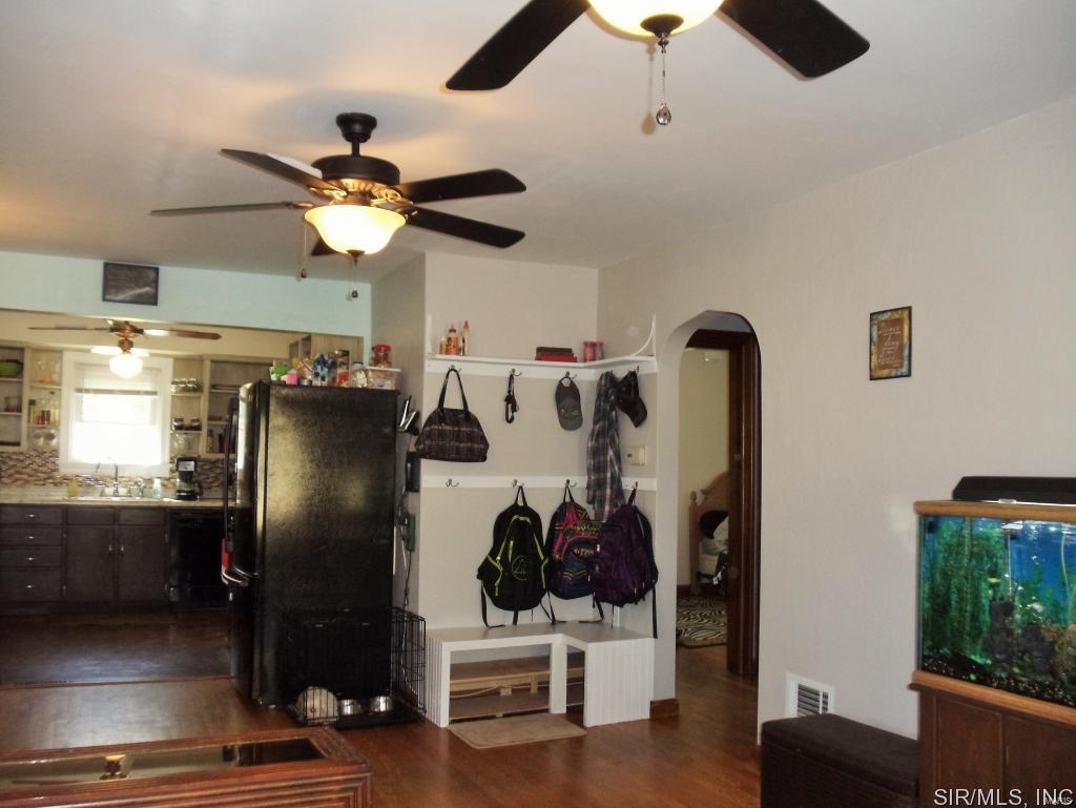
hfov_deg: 42.9
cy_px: 404
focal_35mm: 44
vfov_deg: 32.9
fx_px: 1368
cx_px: 538
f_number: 3.5
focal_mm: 6
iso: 200
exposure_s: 1/30
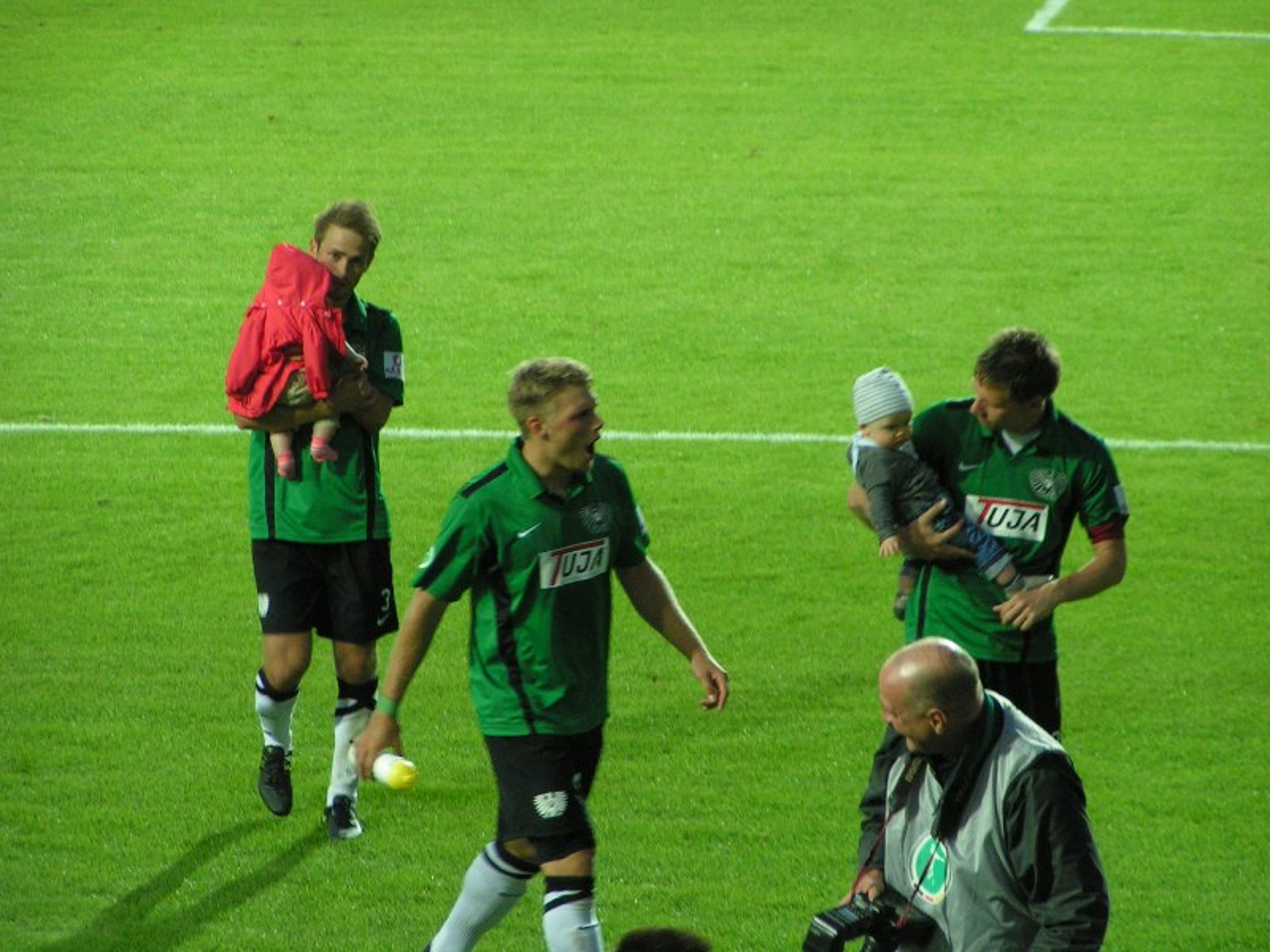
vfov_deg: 6.6
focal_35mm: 226
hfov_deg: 8.8
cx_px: 635
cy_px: 476
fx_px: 8292
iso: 200
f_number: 3.5
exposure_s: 1/80
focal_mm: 34.5
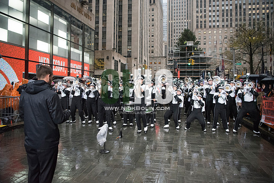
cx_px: 137
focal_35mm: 24
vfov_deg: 53.2
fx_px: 183
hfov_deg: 73.7
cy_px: 92
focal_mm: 24
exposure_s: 1/2500
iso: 10000
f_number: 2.8
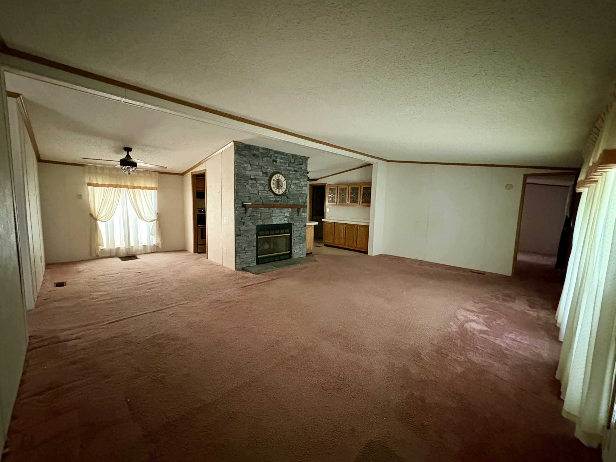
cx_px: 308
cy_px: 231
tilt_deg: -6.2
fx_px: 249
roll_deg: -1.7
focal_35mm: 14
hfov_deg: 102.1
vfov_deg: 85.7
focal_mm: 2.22
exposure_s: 1/30
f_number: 2.2
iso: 1250
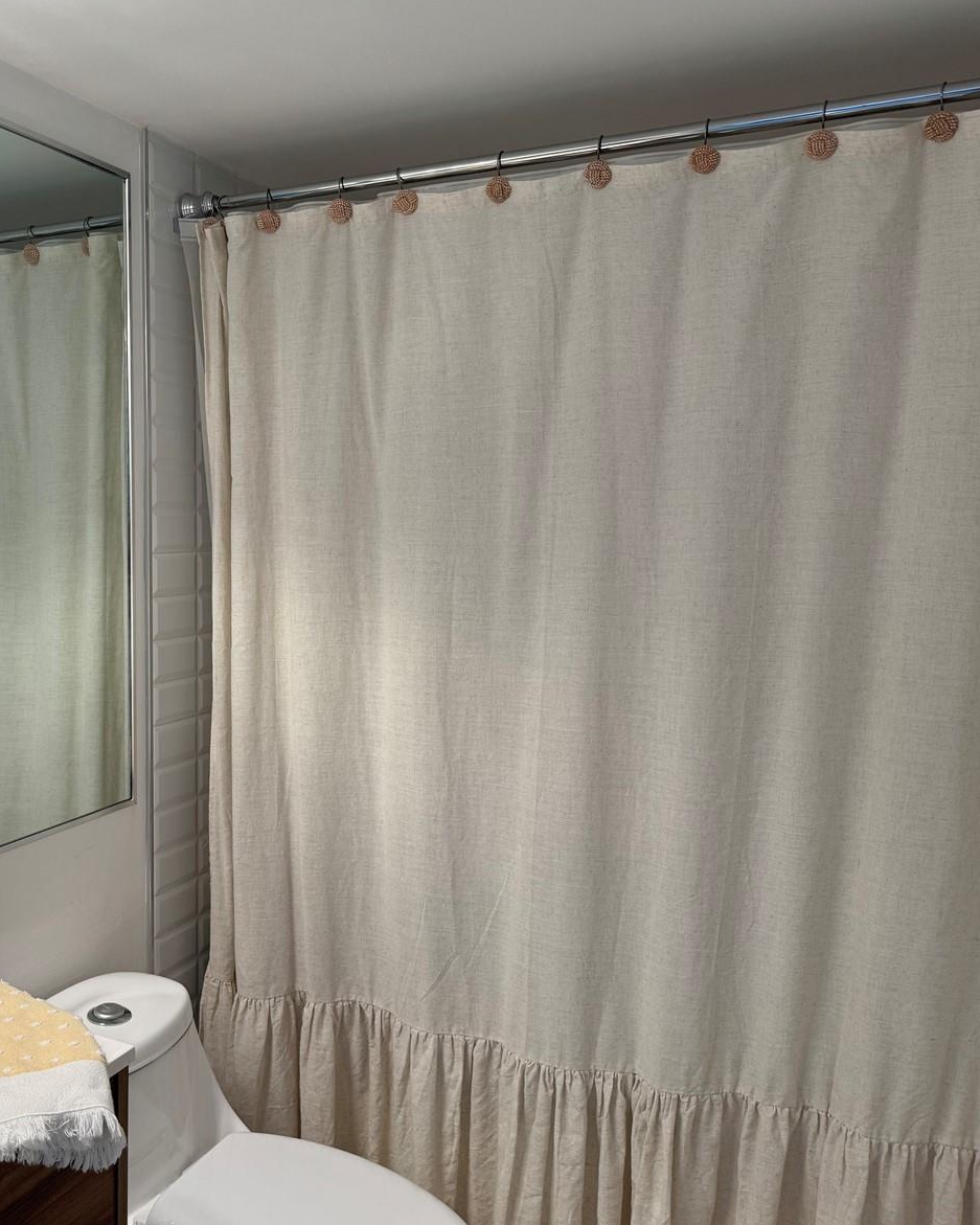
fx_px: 1160
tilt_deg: -5.4
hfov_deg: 44.1
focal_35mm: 32
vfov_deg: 55.7
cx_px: 232
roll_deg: +0.3
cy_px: 616
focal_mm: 6.76
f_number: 1.78
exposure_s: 1/129
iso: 100
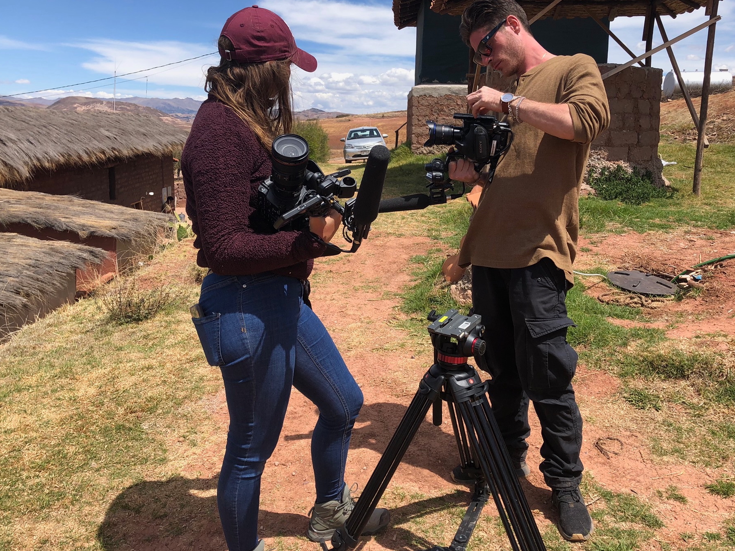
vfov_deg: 44.1
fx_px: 679
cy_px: 251
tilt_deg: -9.2
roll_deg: -1.6
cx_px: 389
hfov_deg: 56.8
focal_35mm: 32
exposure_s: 1/1517
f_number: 1.8
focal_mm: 3.99
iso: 20
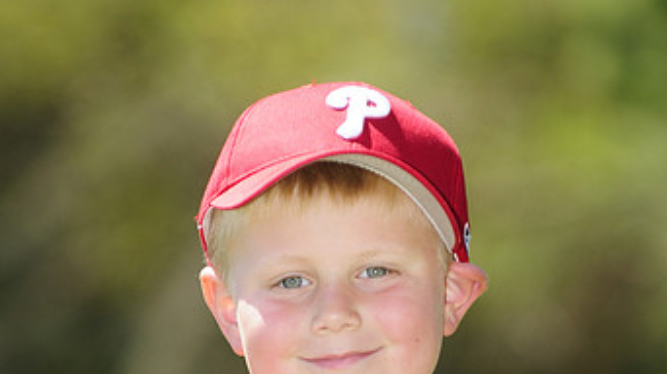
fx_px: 7299
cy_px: 553
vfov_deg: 2.9
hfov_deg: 5.2
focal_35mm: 413
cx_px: 364
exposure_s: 1/1000
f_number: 3.5
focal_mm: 155
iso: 200
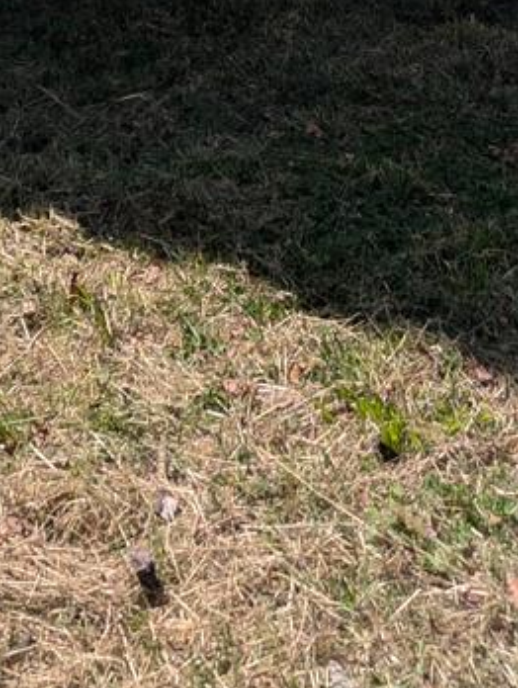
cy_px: -433
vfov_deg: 24.4
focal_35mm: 53
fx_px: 1055
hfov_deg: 23.9
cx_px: -172
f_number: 1.7
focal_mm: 2.02
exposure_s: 1/2445
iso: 46
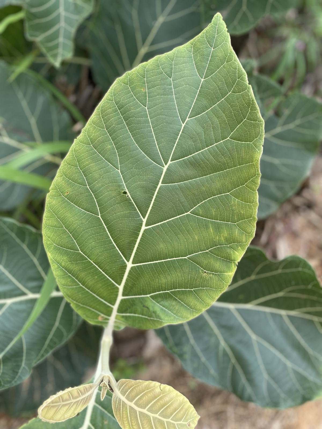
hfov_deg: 53.1
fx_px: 322
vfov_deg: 67.3
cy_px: 214
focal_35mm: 26
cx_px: 161
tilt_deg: -54.4
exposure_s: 1/623
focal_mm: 4.25
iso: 32
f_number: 1.8
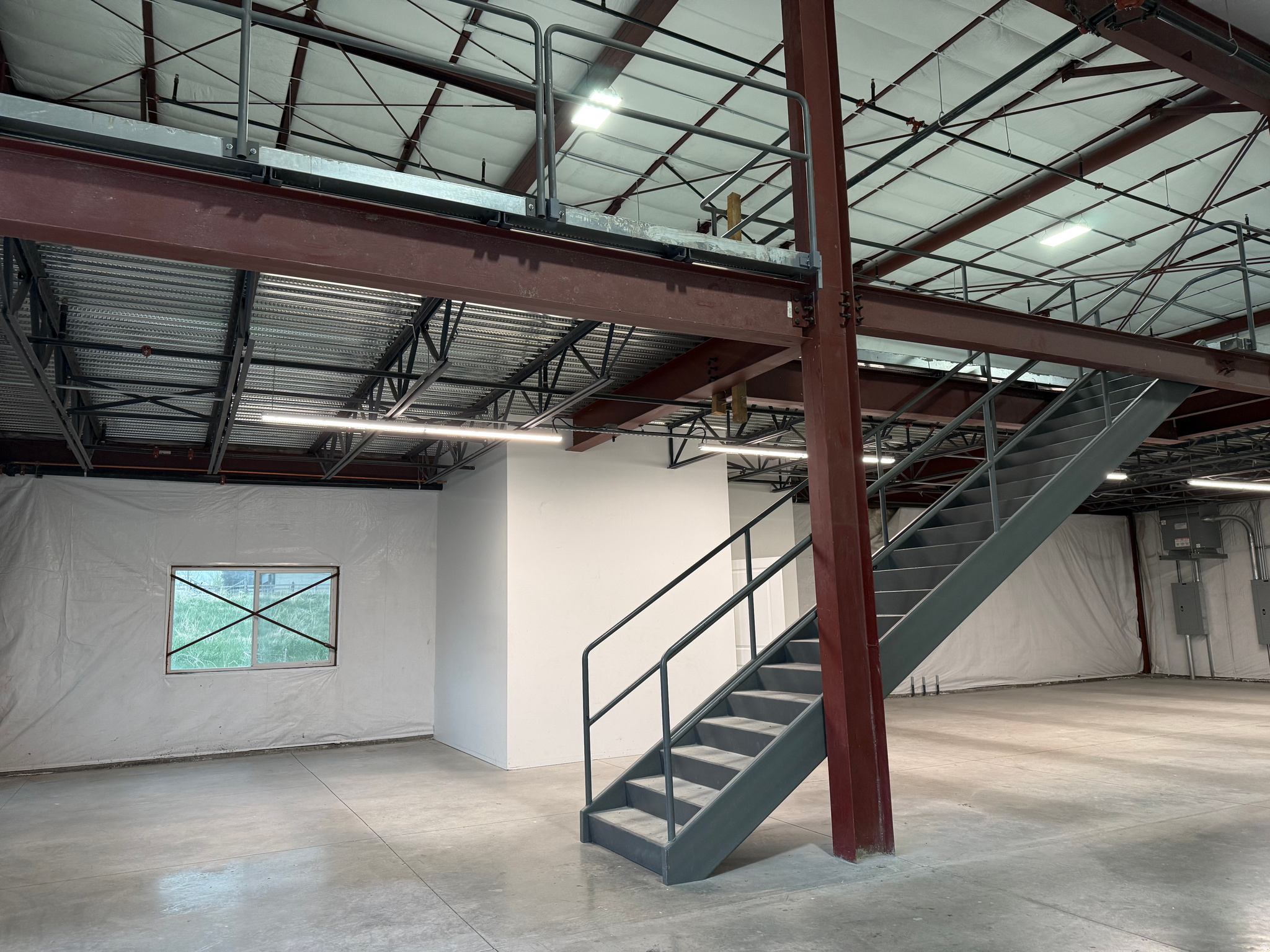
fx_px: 881
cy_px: 476
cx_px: 635
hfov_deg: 71.6
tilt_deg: +10.6
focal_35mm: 24
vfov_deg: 56.8
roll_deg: +0.2
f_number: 1.78
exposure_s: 1/99
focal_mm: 6.76
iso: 200
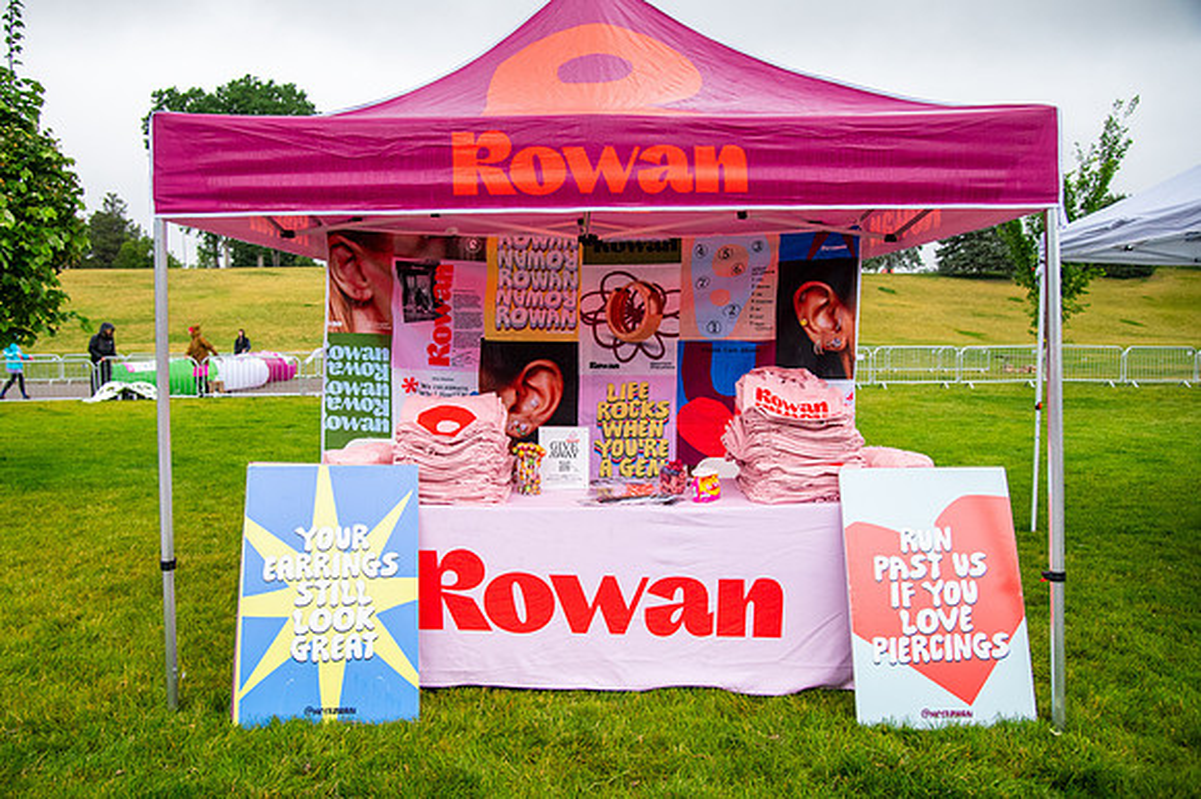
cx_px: 565
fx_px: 855
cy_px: 417
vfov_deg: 50.1
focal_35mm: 26
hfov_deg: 70.1
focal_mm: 24
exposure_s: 1/400
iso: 2500
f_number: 4
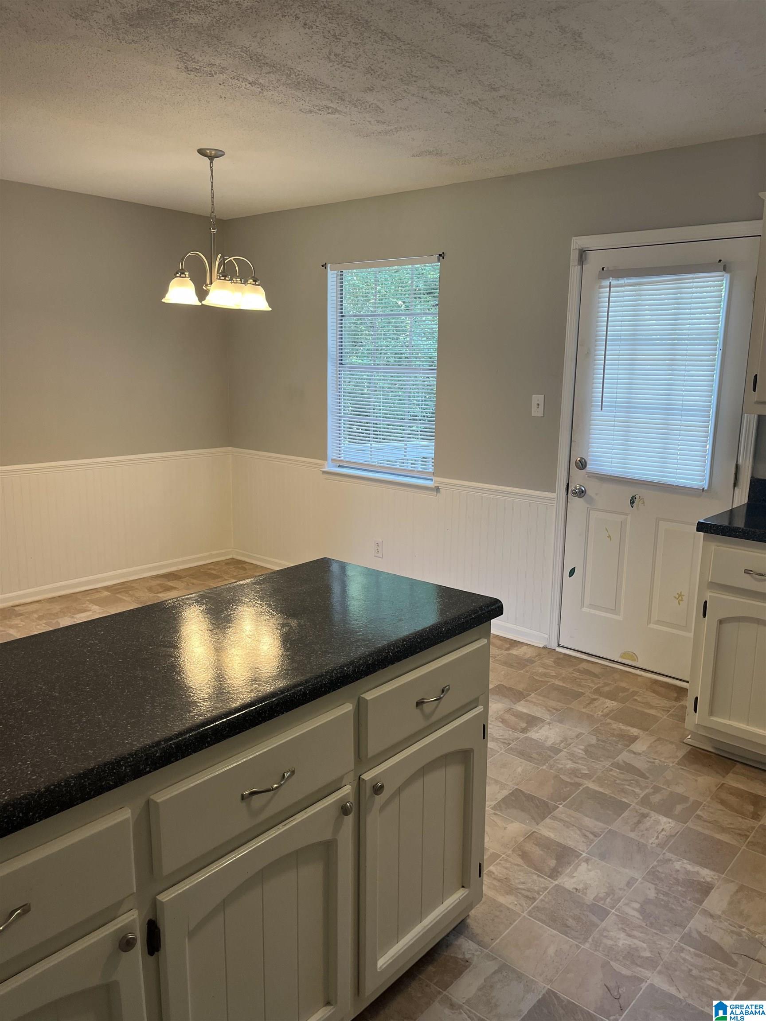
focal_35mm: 26
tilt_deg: -10.1
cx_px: 383
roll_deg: +0.9
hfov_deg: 53.1
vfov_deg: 67.3
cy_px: 510
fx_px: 767
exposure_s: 1/120
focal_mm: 5.1
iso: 80
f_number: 1.6
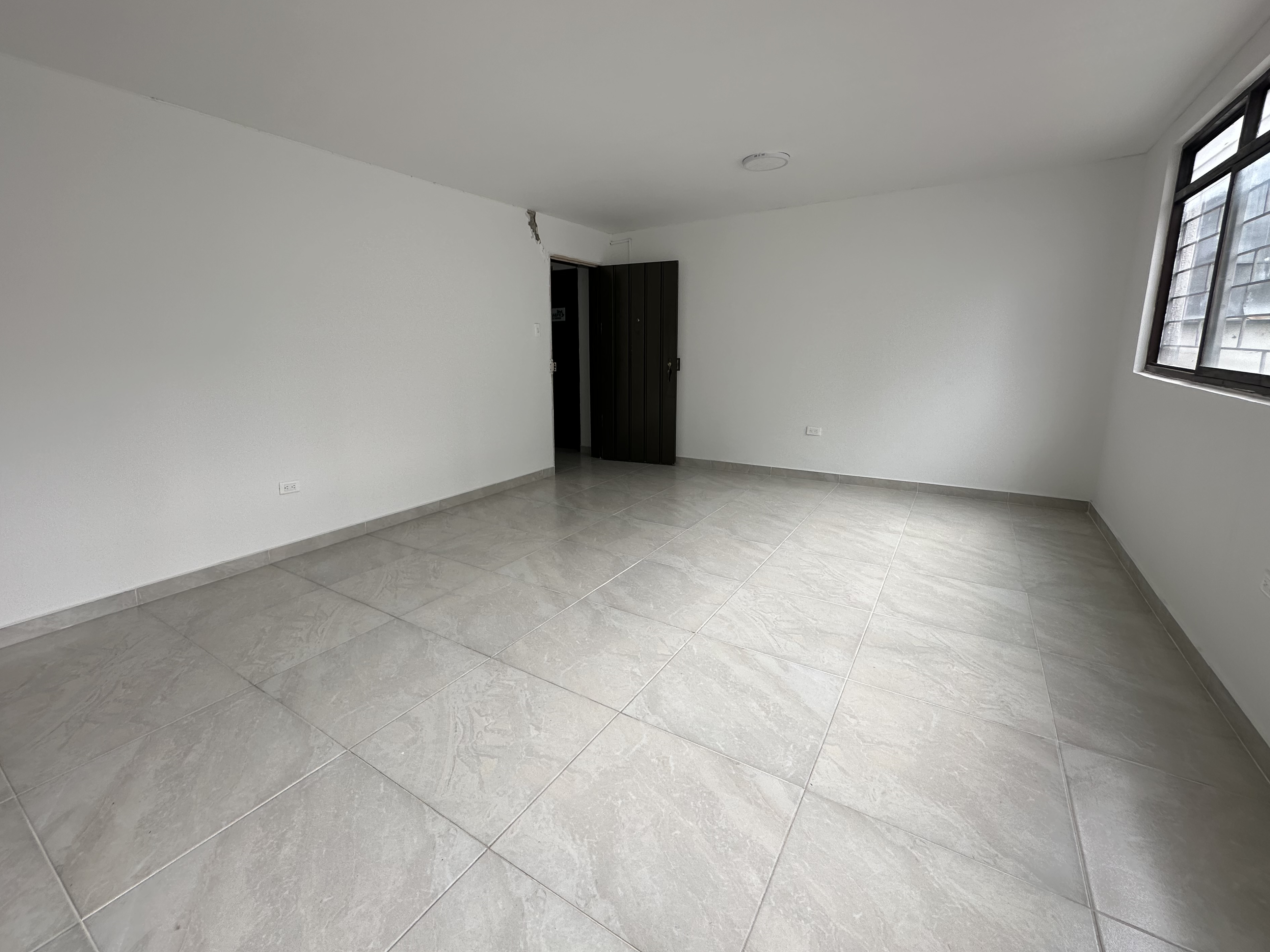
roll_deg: +0.2
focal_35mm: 15
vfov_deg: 81.6
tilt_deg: -9.8
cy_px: 445
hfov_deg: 98.1
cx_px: 609
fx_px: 550
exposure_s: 1/216
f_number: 2.2
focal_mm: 2.22
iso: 40
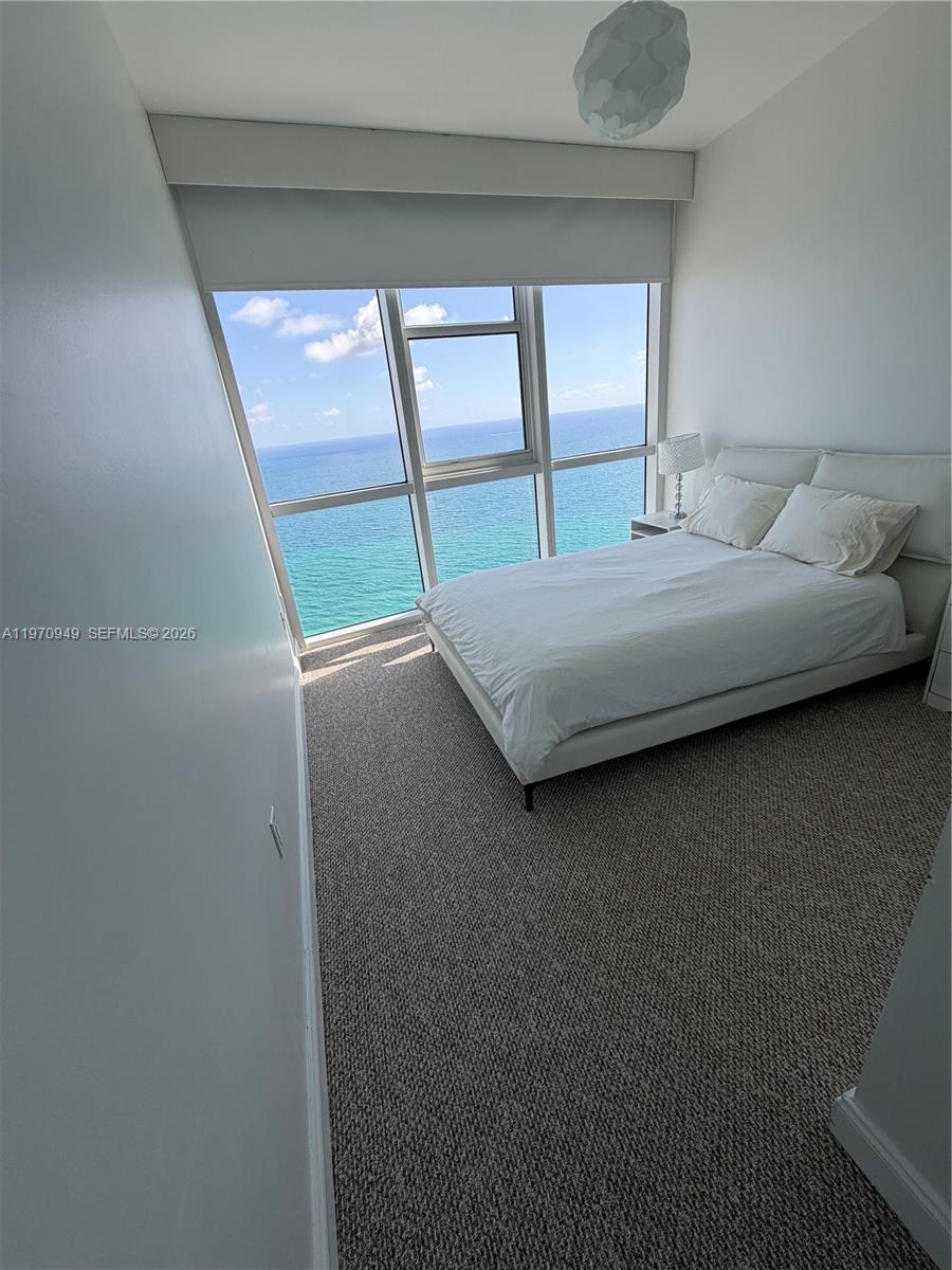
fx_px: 513
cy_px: 635
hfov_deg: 85.7
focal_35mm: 14
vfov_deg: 102.1
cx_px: 476
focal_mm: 2.22
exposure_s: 1/398
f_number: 2.2
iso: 50
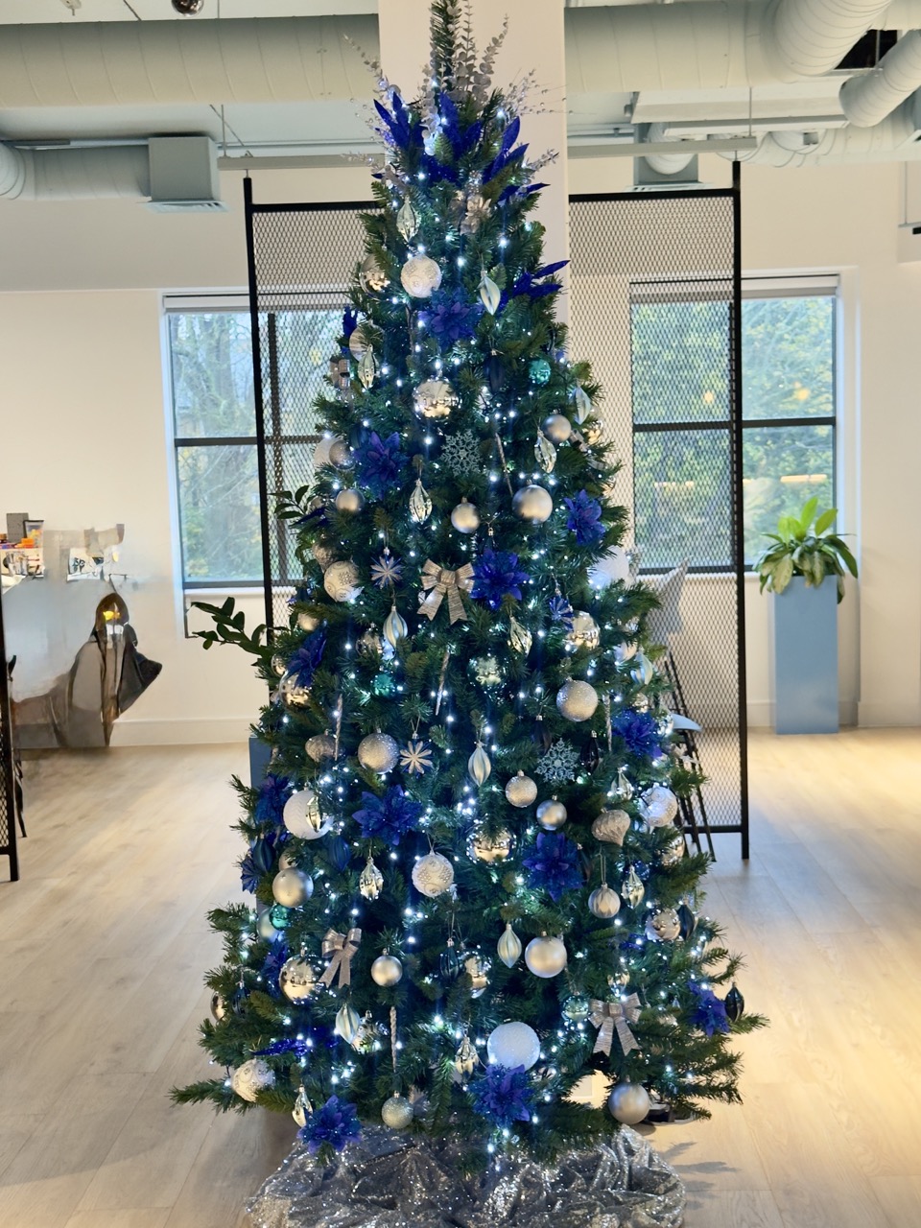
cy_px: 614
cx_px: 460
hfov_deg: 30.3
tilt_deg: -5.7
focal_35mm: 48
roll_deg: +1.7
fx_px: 1703
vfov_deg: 39.7
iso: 320
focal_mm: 6.76
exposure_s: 1/40
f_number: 1.78
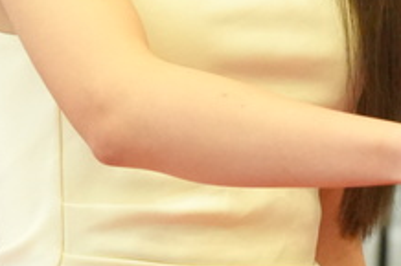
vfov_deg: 0.7
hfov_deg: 1.0
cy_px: -229
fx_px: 22060
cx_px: 476
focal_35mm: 1982
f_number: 6.3
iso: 6400
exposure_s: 1/125
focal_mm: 360
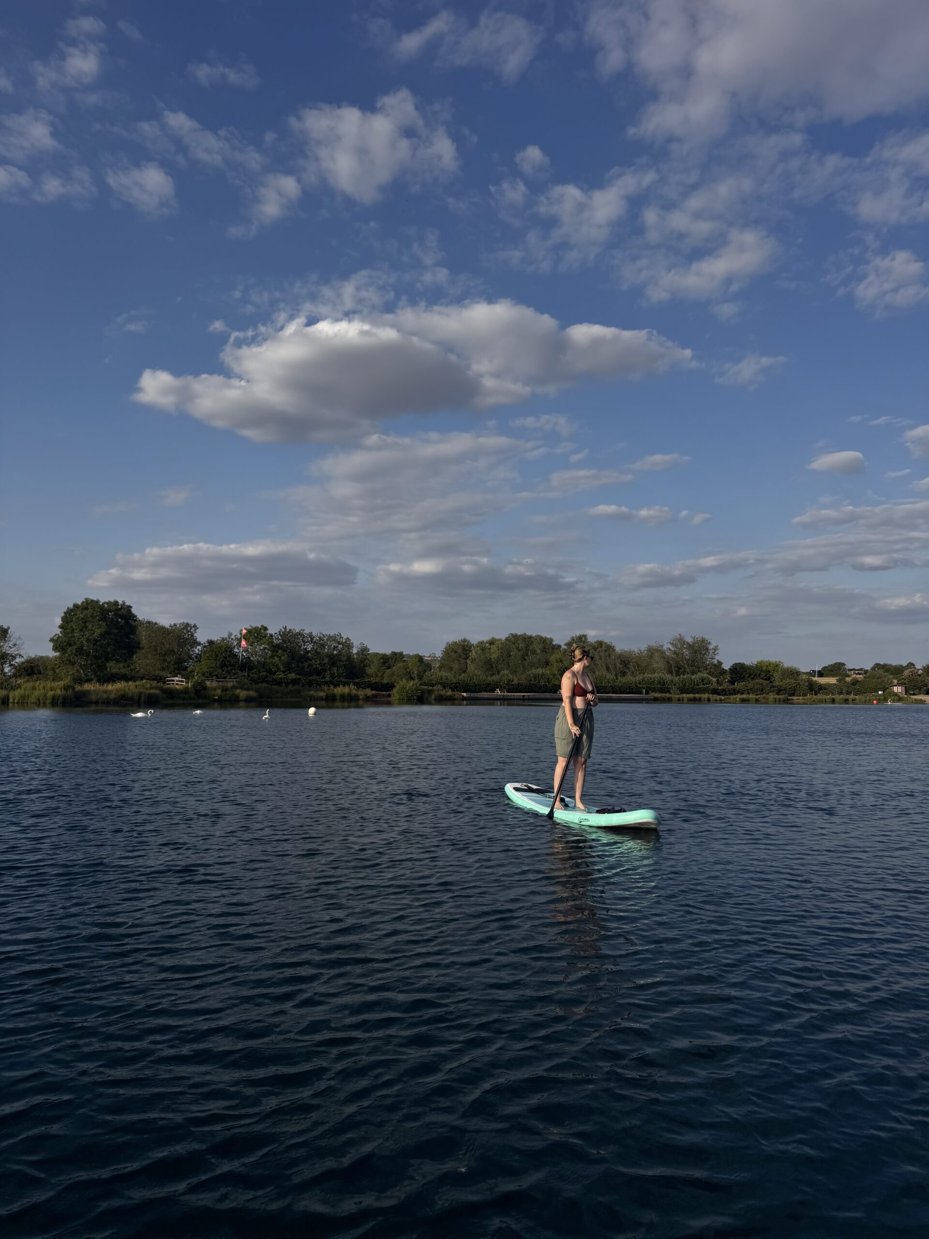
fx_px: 859
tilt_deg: +5.4
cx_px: 464
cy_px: 620
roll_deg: -0.9
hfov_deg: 56.8
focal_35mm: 24
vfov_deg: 71.6
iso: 80
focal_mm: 6.76
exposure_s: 1/6410
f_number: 1.78
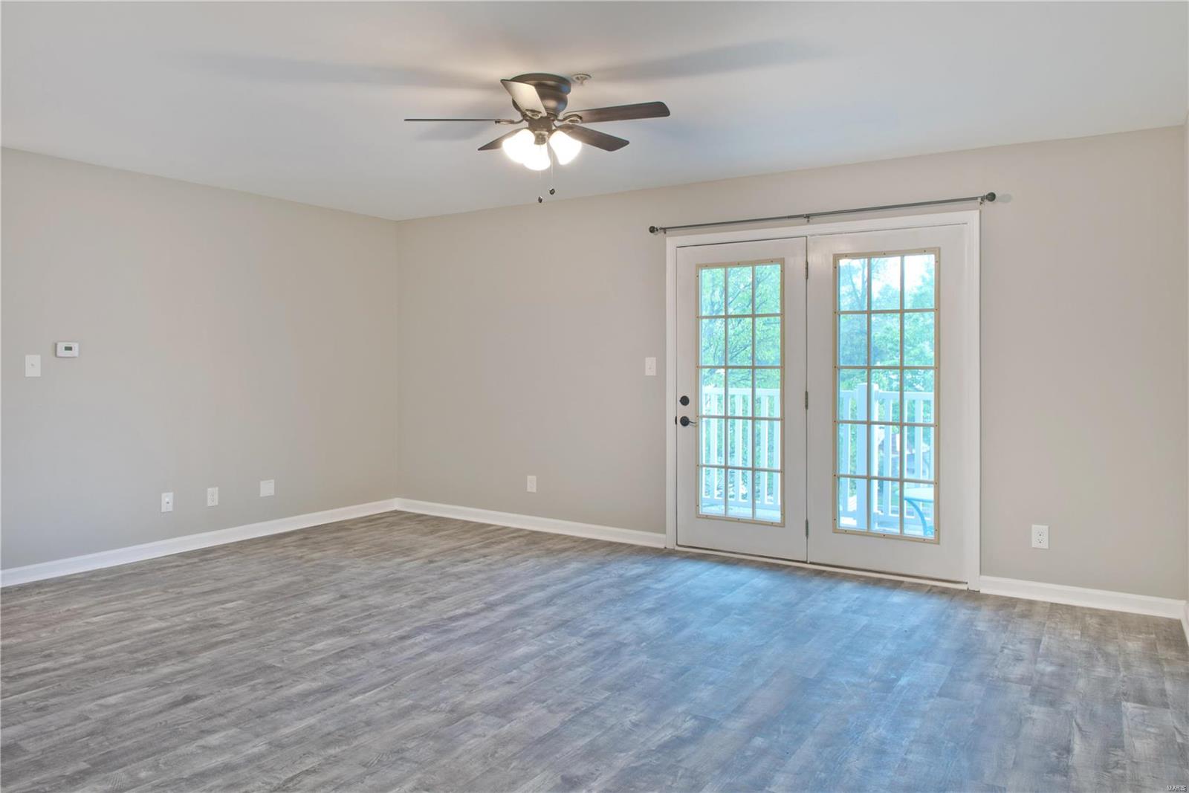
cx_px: 594
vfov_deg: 53.1
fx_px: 793
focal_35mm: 24
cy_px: 396
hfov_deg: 73.7
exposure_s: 1/2.5
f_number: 11
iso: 100
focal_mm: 24
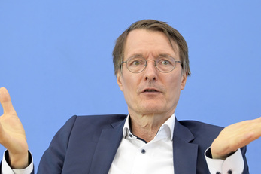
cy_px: 75
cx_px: 125
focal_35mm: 130
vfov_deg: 10.5
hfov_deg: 15.8
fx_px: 942
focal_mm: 100
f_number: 5.6
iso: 4000
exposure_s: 1/500
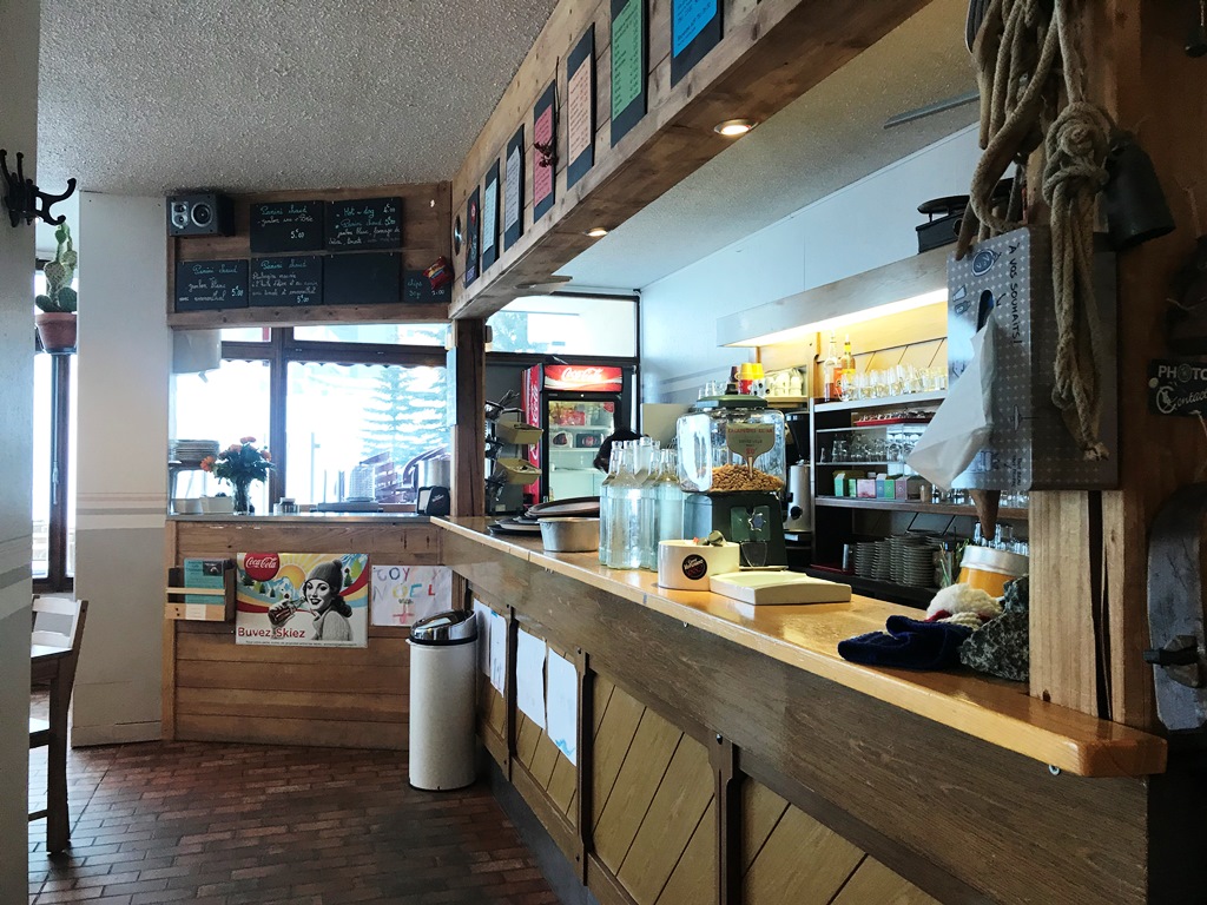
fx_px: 976
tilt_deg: +3.3
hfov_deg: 63.4
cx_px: 604
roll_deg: -0.3
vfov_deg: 49.7
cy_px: 452
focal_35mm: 28
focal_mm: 3.99
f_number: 1.8
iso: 25
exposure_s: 1/33
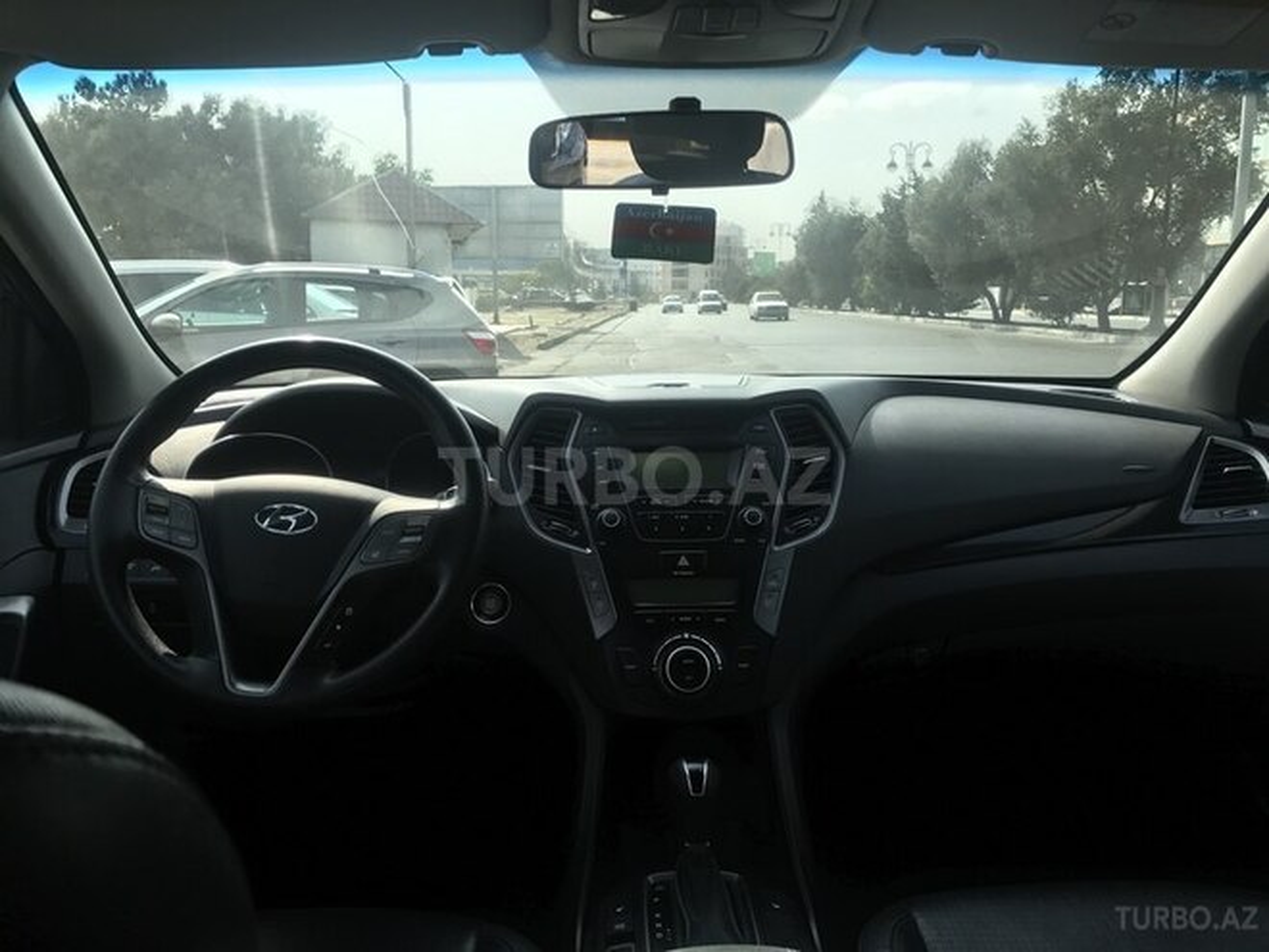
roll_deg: -1.8
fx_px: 1026
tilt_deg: -10.0
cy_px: 476
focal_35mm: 28
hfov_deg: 63.4
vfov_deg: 49.7
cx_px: 634
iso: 20
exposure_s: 1/1114
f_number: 1.8
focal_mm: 3.99
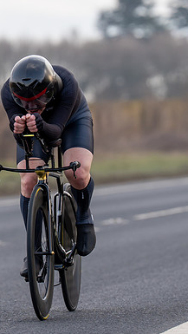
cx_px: 25
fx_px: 3973
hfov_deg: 2.7
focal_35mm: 449
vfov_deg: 4.8
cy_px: 118
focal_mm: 185
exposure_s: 1/800
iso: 200
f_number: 3.5
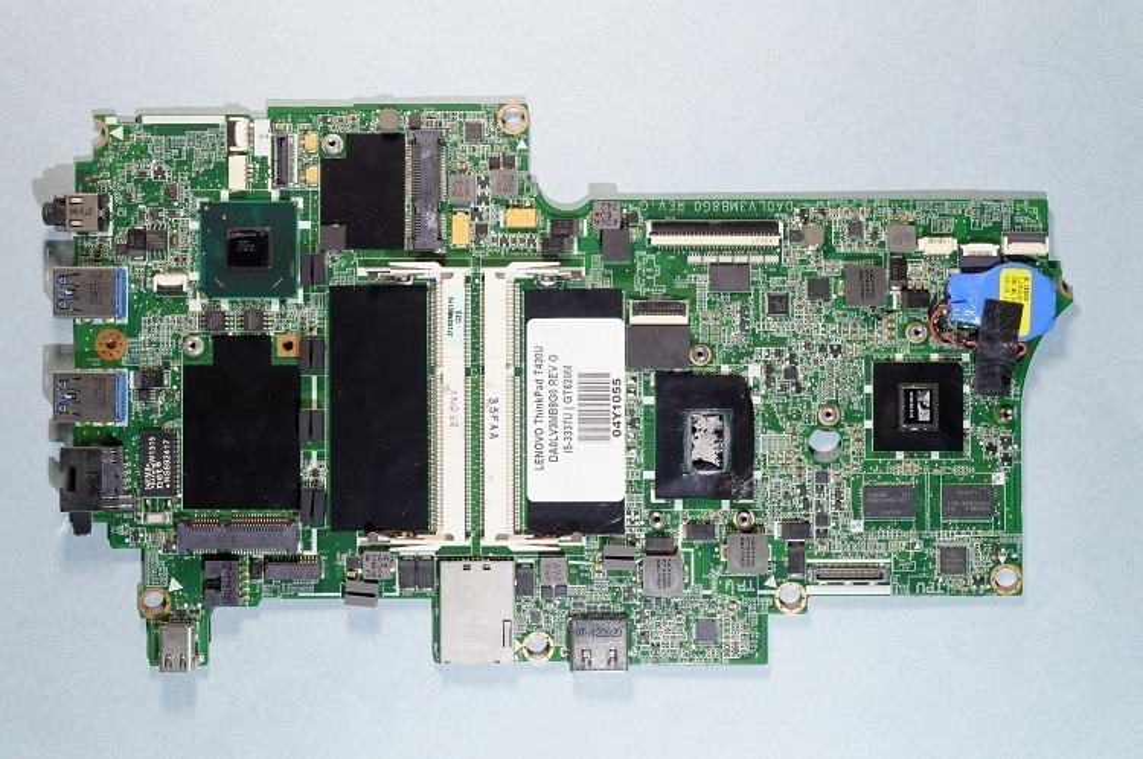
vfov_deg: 28.9
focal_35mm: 46
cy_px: 380
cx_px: 572
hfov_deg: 42.4
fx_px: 1474
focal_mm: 31
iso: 100
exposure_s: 1/4
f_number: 8
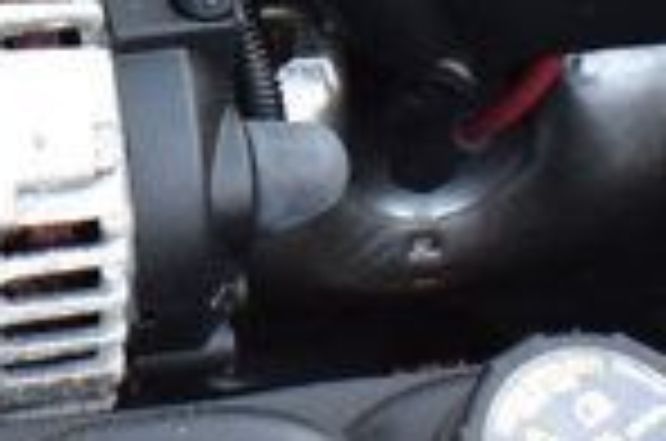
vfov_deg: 6.9
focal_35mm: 187
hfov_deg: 10.8
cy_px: -590
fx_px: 3452
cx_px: -198
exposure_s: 1/25
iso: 400
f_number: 7.1
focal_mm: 18
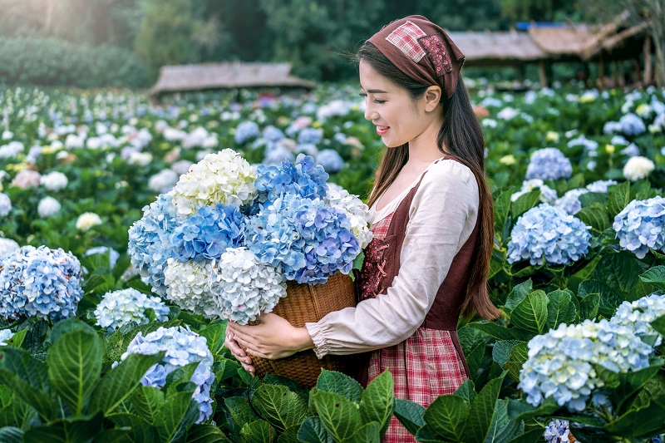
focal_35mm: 70
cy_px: 222
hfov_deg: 28.8
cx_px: 332
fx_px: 1293
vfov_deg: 19.4
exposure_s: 1/400
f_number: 4.5
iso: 200
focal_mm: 70
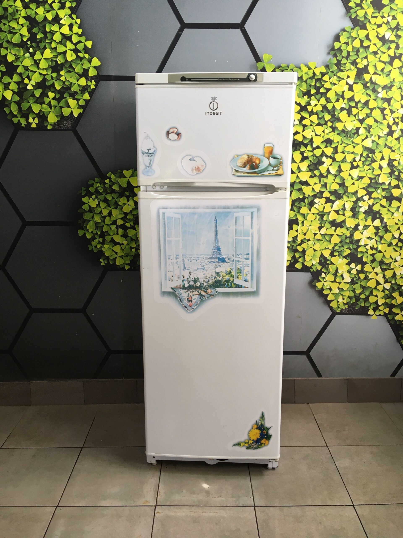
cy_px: 269
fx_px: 450
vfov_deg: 61.7
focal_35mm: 29
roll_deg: -1.3
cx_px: 202
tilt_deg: -12.9
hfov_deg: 48.2
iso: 25
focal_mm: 4.15
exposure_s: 1/33
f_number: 2.2
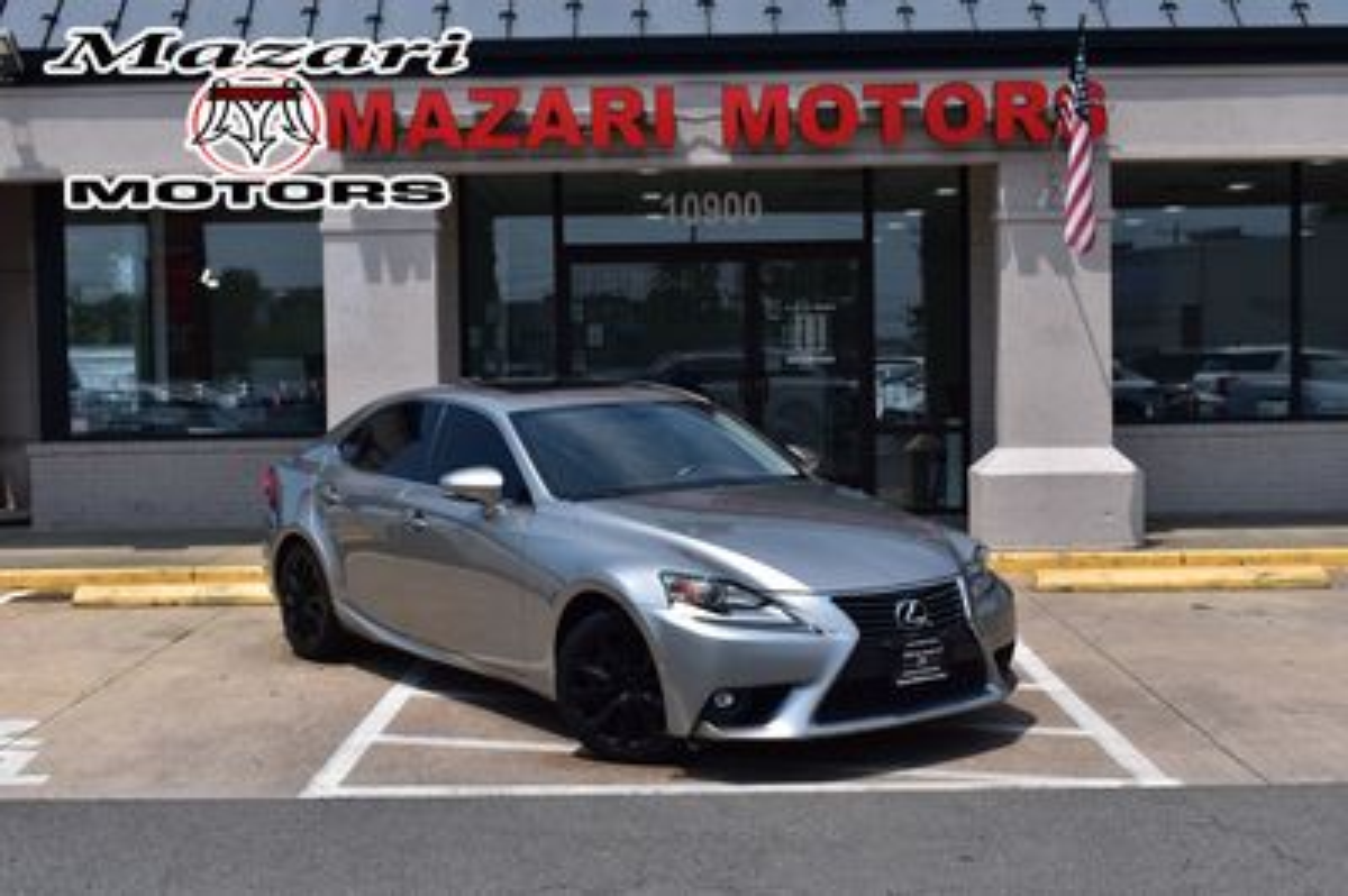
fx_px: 1740
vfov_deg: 28.9
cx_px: 674
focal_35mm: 46
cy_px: 448
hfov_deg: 42.4
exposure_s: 1/500
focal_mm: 31
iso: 220
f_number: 11
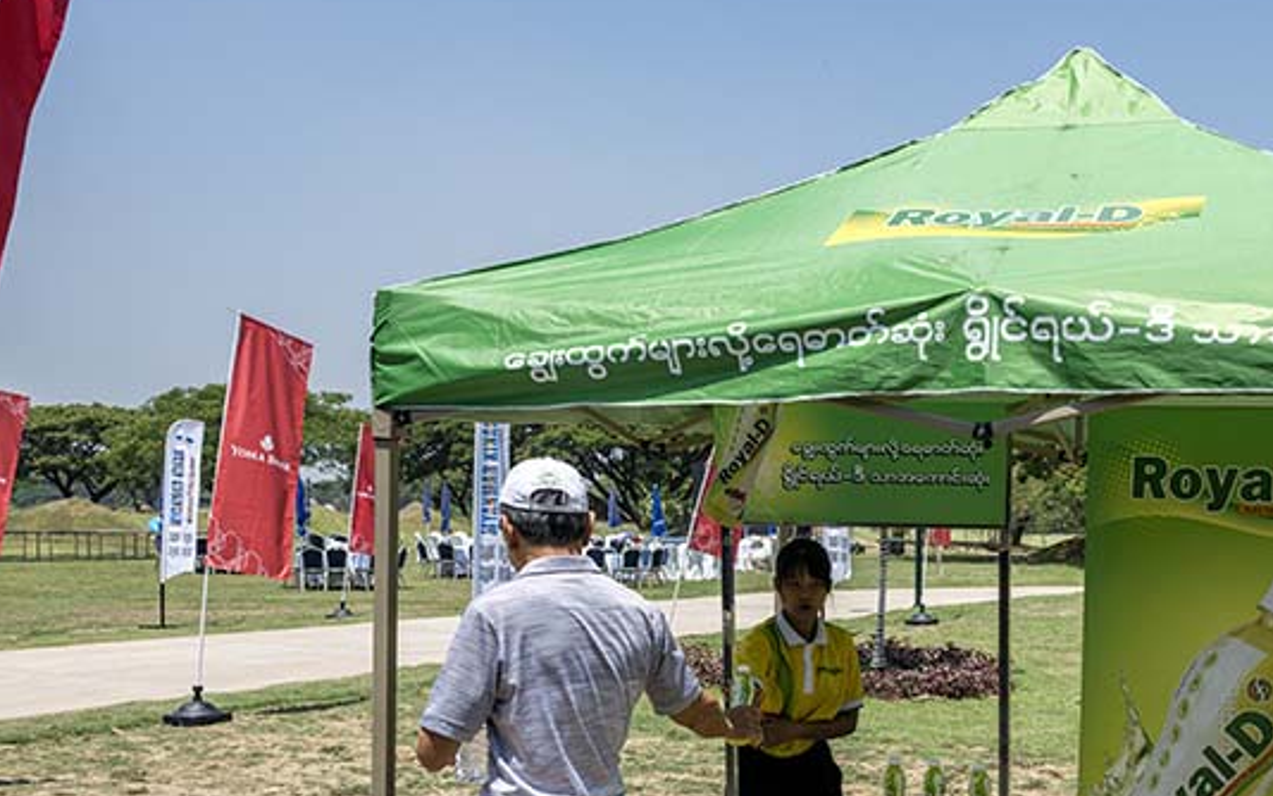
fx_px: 1527
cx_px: 951
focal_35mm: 44
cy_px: 651
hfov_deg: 43.8
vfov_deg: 28.5
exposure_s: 1/500
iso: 220
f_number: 8
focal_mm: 24
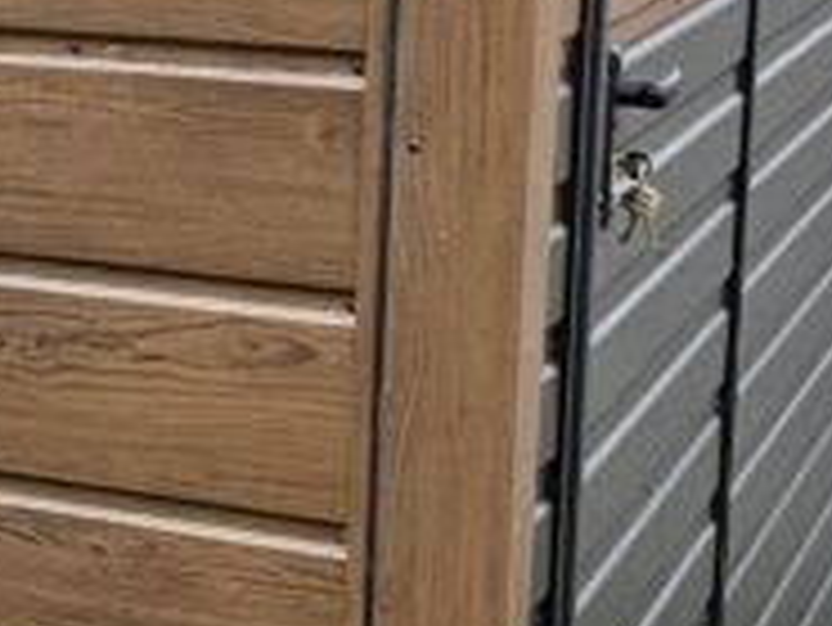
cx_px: -899
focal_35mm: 127
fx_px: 3054
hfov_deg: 13.1
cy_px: 41
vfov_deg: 11.6
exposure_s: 1/190
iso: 32
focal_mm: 6.3
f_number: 1.7
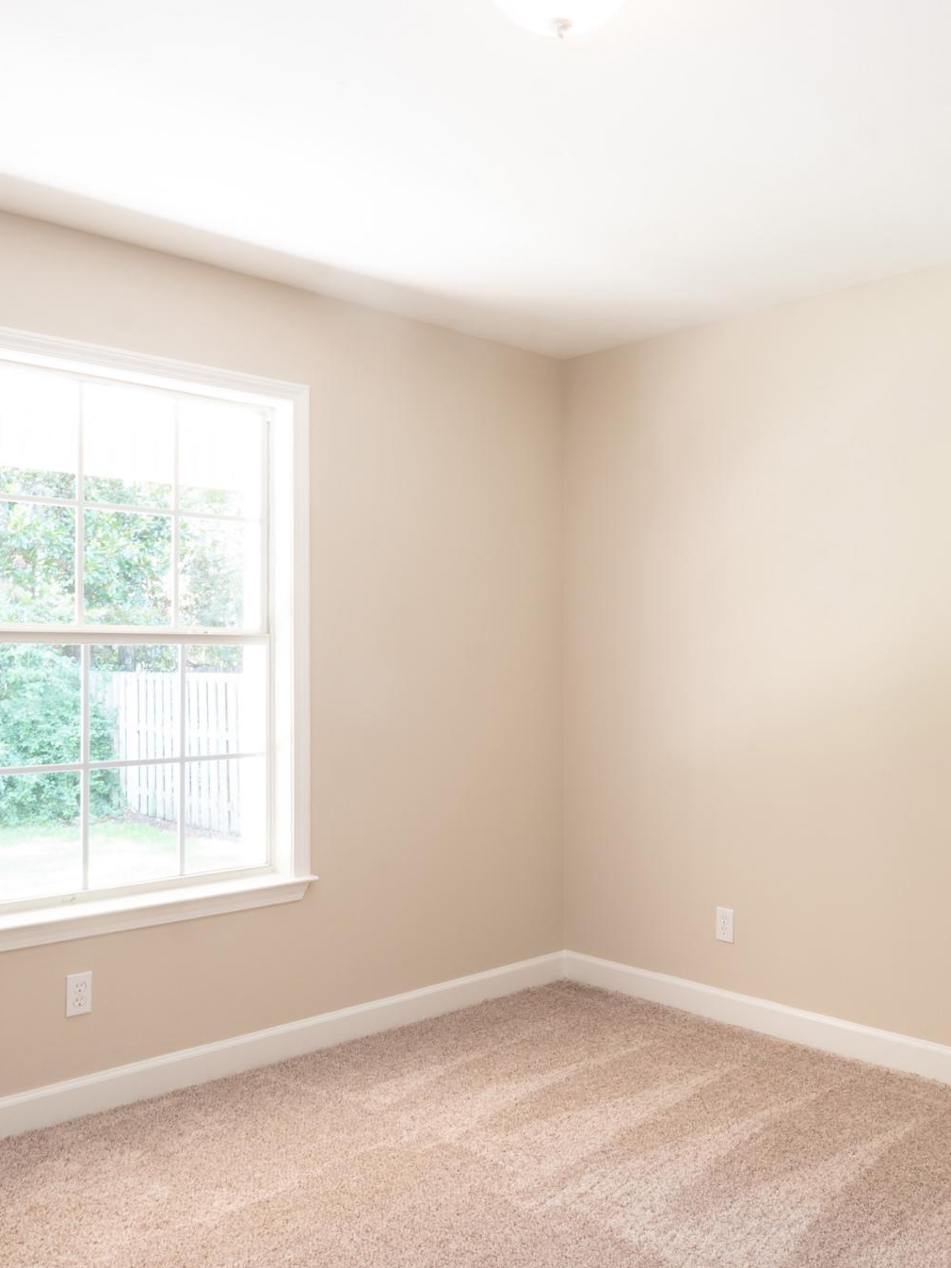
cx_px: 526
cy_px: 564
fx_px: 1099
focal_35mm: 30
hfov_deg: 46.7
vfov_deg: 59.8
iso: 100
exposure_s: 1/1.25
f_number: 8
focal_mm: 14
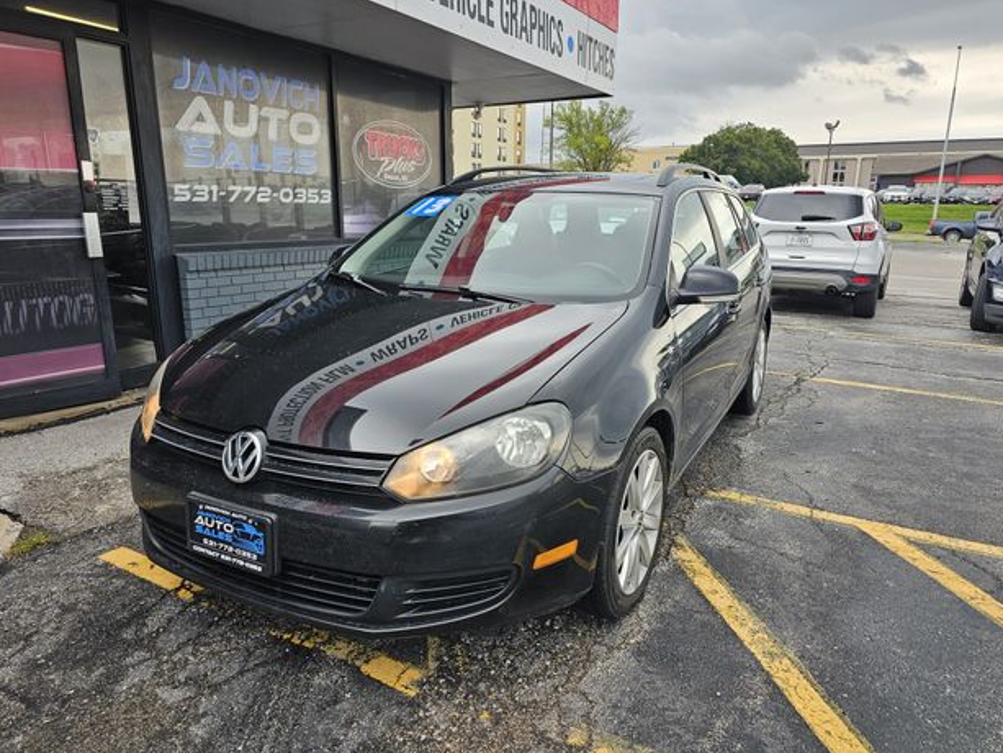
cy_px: 378
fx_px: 696
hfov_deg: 71.6
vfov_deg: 56.8
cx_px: 510
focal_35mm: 24
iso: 50
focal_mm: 6.3
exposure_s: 1/180
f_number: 1.7
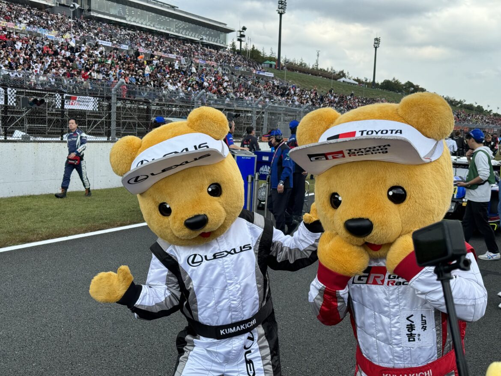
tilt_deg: -5.6
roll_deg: -1.3
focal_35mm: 48
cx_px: 250
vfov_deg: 30.3
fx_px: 695
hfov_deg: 39.6
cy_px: 188
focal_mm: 6.86
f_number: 1.78
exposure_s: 1/1027
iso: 64
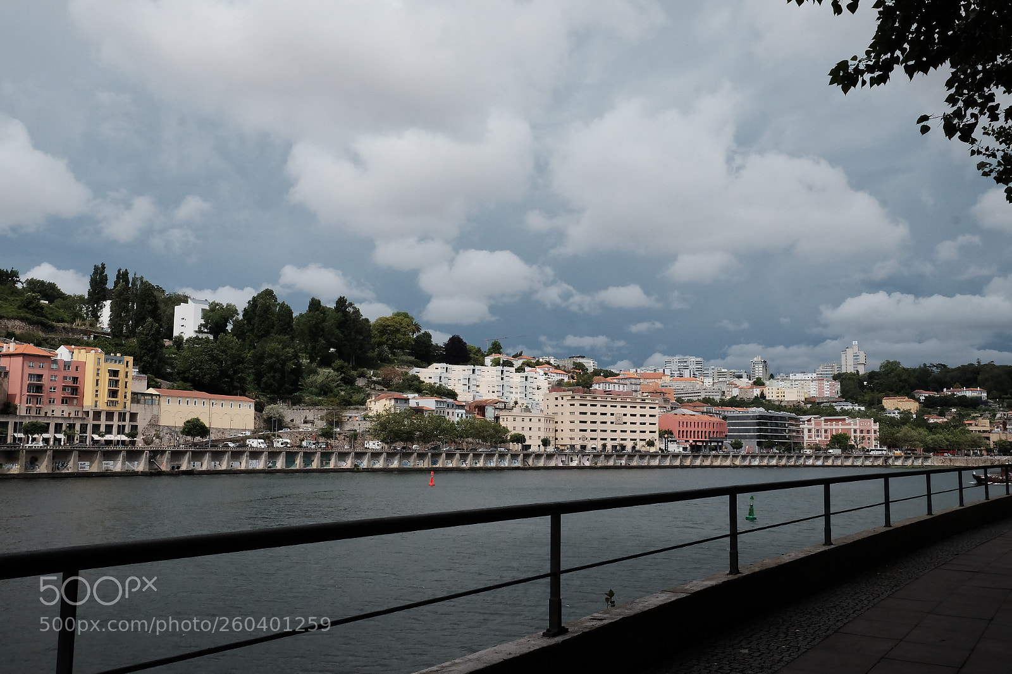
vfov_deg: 41.1
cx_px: 506
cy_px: 337
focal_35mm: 32
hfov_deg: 58.7
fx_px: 899
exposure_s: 1/400
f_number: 20
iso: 1000
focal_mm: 21.4
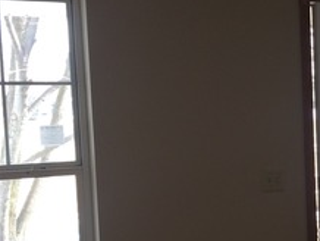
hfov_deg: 21.6
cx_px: 363
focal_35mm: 85
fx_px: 787
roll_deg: +2.6
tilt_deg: -6.1
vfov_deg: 17.3
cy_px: 184
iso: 32
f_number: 2.2
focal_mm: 4.15
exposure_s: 1/60
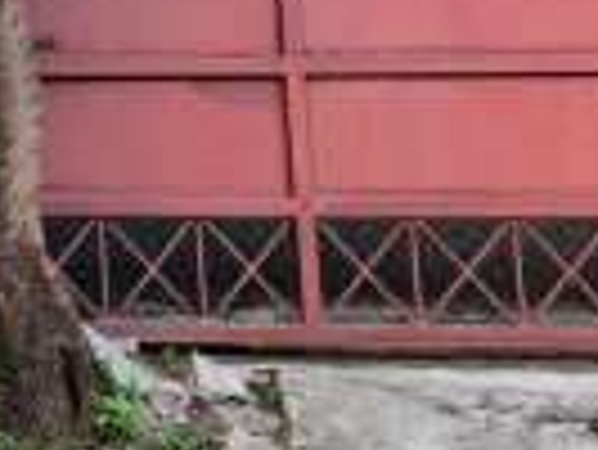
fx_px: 1833
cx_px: -546
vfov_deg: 13.0
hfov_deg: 15.4
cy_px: -292
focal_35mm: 106
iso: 255
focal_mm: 5.25
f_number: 1.7
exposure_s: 1/66.7
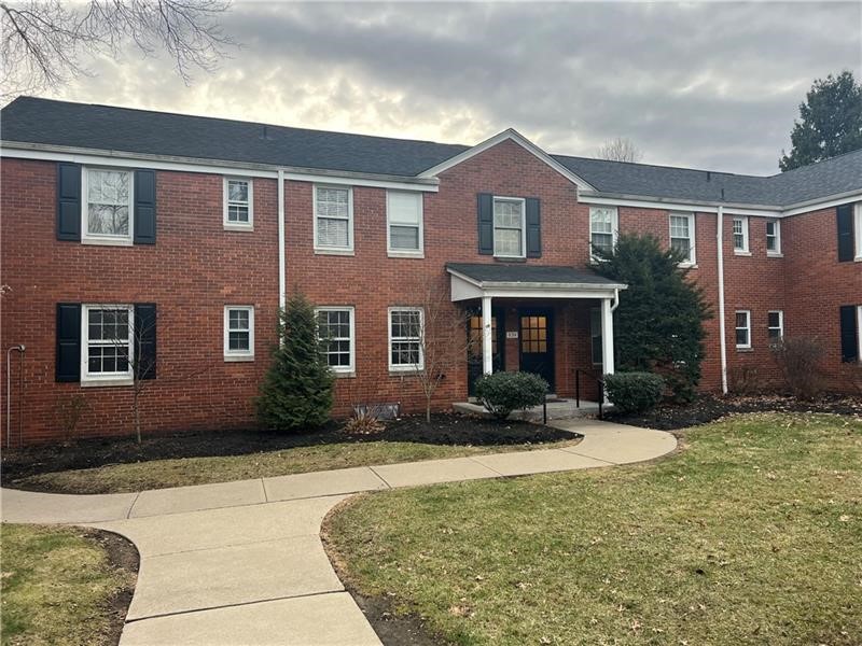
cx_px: 431
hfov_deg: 67.3
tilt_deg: +0.6
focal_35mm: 26
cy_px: 323
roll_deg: +0.5
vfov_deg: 53.1
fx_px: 647
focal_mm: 5.7
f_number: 1.5
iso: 50
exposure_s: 1/365
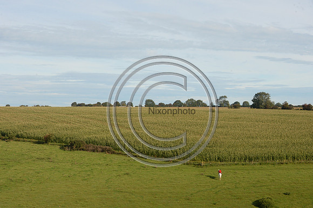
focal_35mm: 70
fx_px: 608
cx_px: 156
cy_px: 104
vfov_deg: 19.4
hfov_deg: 28.9
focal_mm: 70
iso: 1600
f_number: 10
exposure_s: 1/1600
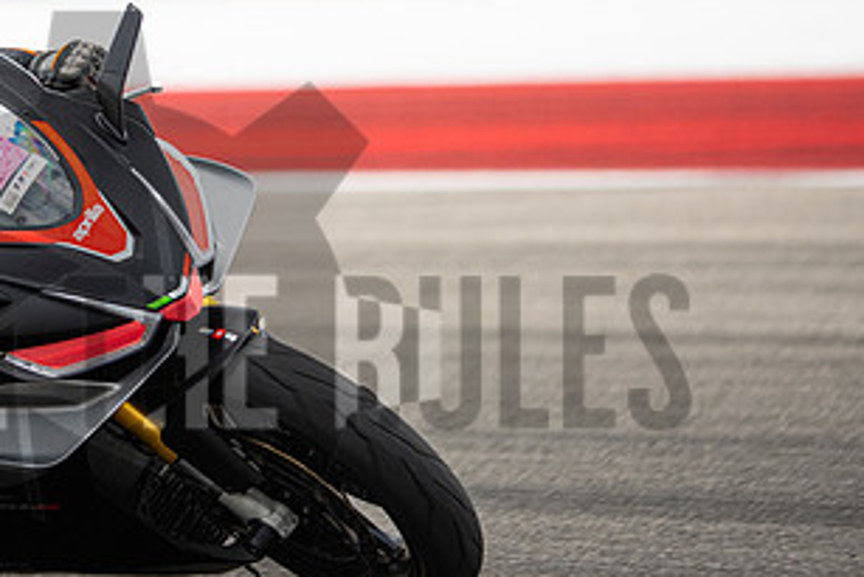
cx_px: 96
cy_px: 356
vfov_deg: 2.4
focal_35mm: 567
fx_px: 13614
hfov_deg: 3.6
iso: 640
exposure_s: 1/5000
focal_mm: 200
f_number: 2
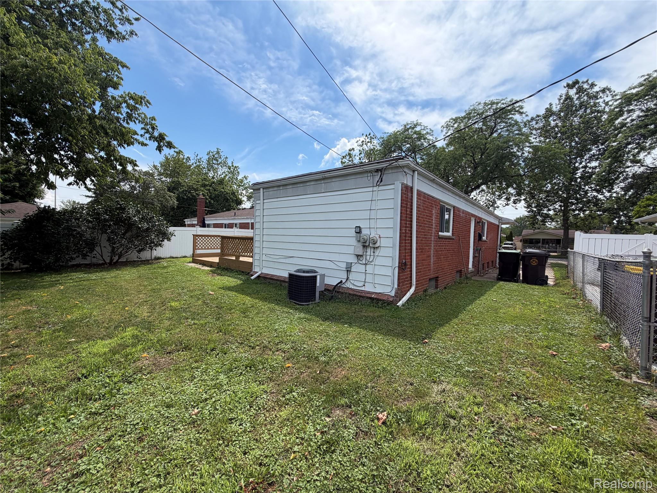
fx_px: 266
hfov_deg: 102.1
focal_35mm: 14
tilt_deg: -1.0
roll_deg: -0.6
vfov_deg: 85.7
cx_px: 328
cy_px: 246
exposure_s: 1/928
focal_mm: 2.22
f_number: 2.2
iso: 25
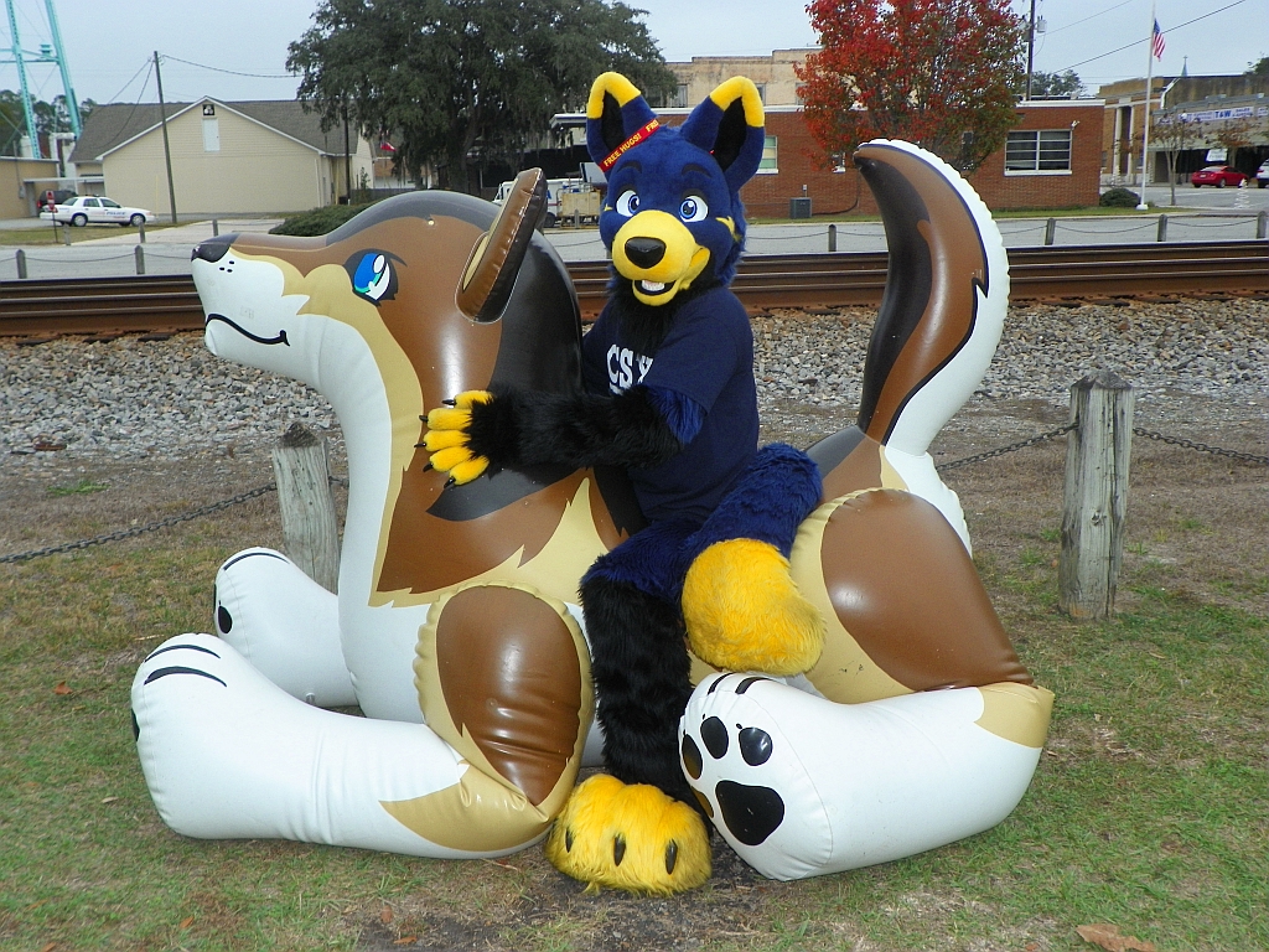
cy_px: 476
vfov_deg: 39.7
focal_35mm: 36
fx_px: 1320
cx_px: 634
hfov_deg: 51.4
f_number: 4
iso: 64
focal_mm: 6.4
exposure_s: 1/250
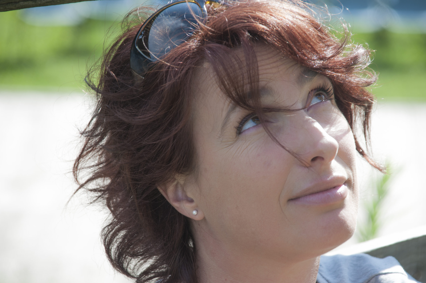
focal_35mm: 250
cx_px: 213
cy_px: 142
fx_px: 2956
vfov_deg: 5.5
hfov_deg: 8.2
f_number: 9
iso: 200
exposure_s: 1/160
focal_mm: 250
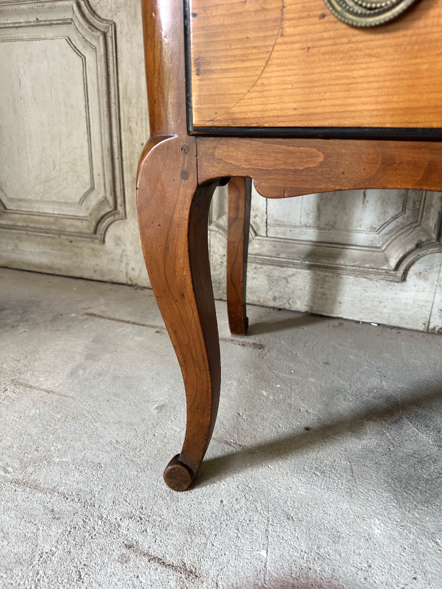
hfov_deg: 56.8
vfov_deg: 71.6
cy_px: 294
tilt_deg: -21.7
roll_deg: -0.6
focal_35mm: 24
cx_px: 221
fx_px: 409
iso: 125
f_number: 1.78
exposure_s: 1/121
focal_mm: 6.86
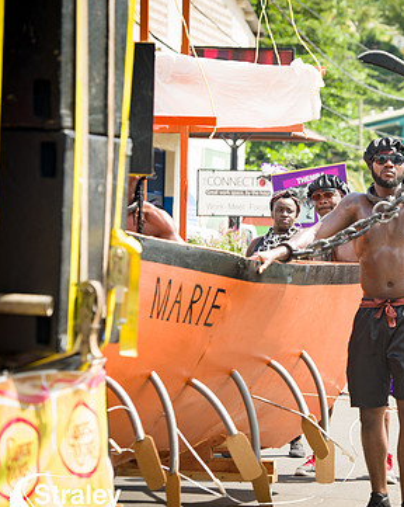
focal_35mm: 175
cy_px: 265
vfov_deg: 11.0
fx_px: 2620
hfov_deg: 8.8
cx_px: 403
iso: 100
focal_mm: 116
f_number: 6.3
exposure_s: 1/160
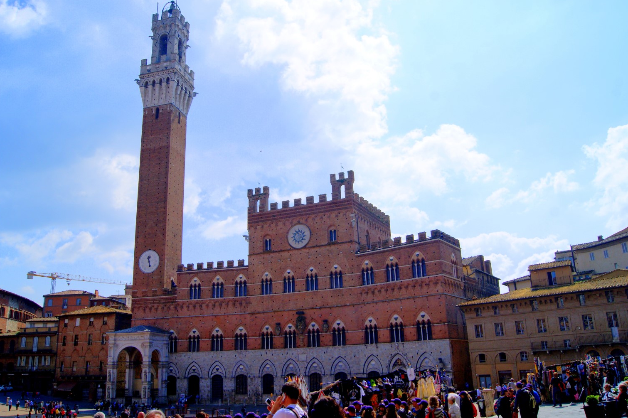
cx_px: 305
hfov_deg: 63.7
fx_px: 506
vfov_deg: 44.9
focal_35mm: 29
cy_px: 203
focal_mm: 18
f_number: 10
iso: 100
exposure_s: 1/400
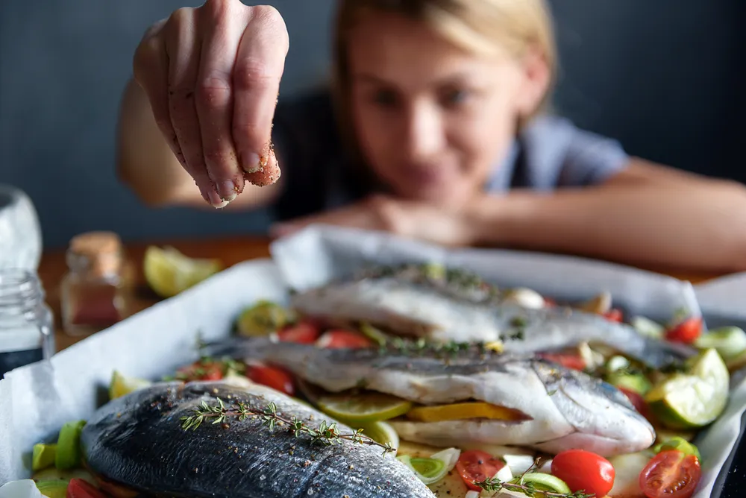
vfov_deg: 27.0
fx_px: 1037
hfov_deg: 39.6
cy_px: 249
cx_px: 373
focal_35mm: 50
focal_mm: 50
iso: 320
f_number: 2.8
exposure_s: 1/125
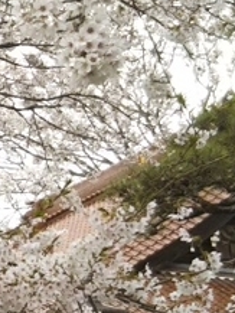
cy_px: 307
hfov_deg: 8.5
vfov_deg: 11.8
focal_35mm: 166
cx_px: -226
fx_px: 1501
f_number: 2.2
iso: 25
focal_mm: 4
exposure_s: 1/225
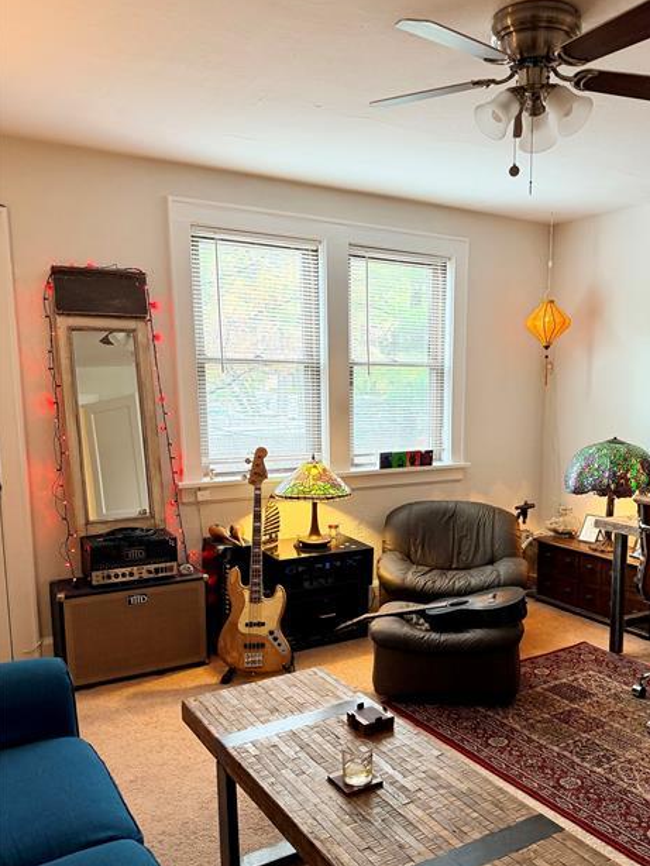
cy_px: 505
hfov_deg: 46.4
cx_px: 403
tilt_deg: -9.7
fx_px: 751
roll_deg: +0.5
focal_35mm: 30
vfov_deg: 59.6
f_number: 1.78
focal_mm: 6.76
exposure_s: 1/60
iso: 200
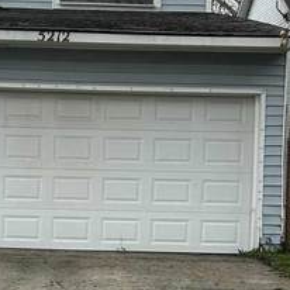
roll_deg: -1.5
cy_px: 279
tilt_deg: -5.5
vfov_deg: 16.0
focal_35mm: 107
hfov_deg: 16.1
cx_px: 42
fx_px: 1014
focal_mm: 5.7
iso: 50
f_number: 1.5
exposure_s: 1/2841
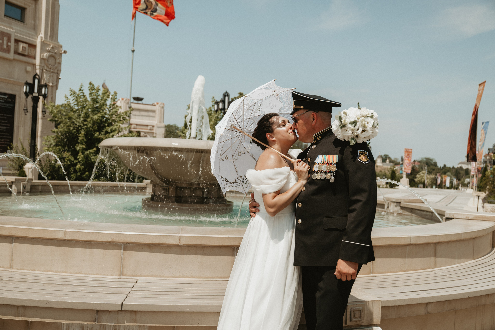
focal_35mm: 34
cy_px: 165
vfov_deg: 38.9
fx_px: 467
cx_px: 248
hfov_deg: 55.8
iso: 250
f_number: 3.5
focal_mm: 34
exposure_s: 1/250
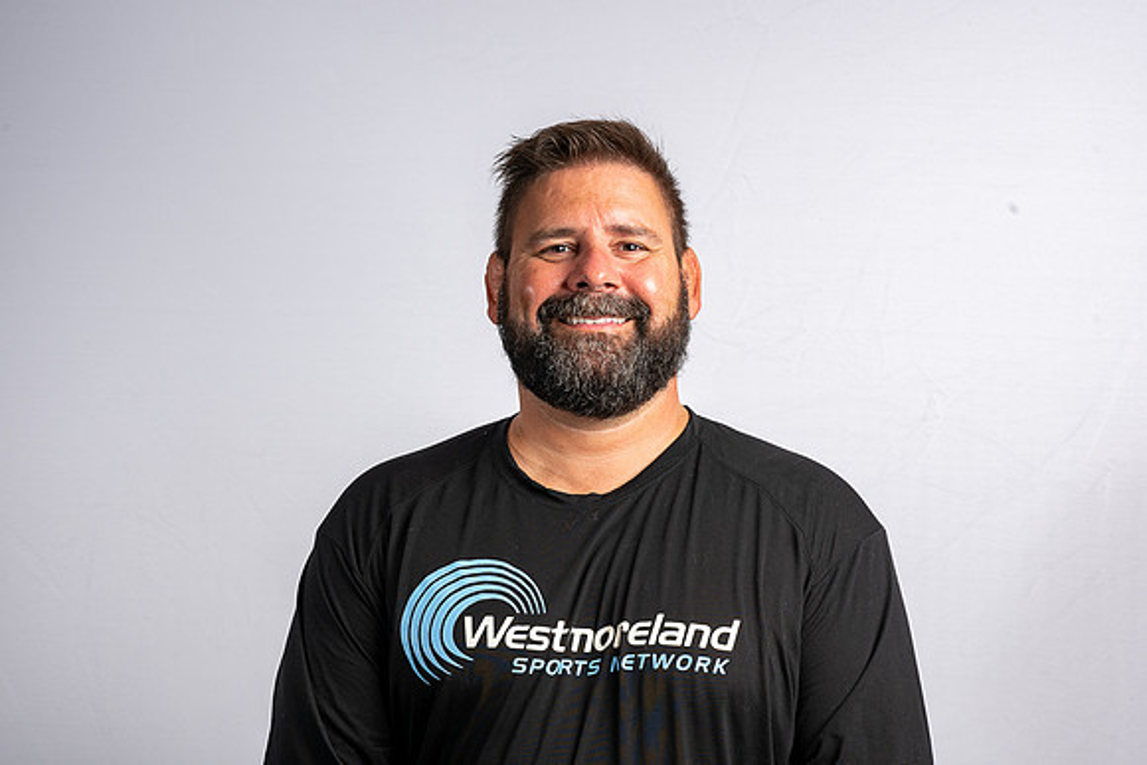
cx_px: 574
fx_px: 2709
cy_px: 382
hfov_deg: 23.9
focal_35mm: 85
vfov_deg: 16.1
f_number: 10
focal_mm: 85
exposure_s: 1/200
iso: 200
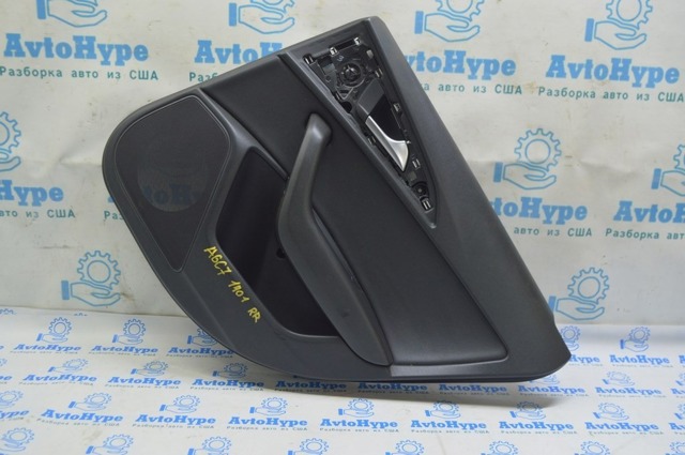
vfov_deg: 36.8
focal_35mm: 36
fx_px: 684
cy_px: 228
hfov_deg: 53.2
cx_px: 342
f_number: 5.6
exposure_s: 1/20
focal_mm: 24
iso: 400
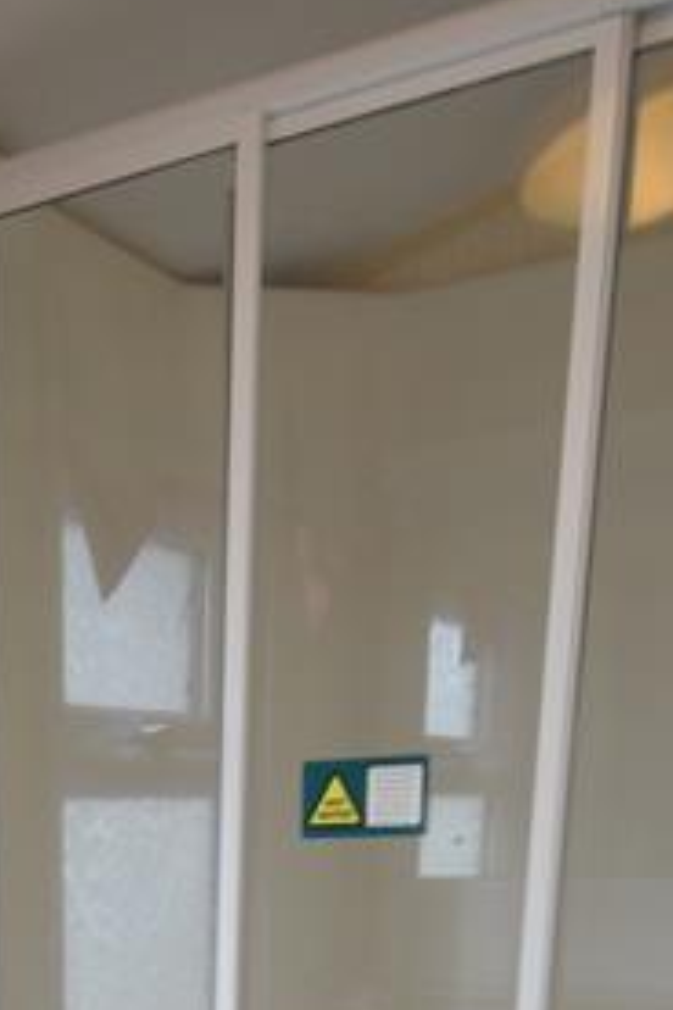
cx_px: 26
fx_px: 1374
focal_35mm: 49
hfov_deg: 26.3
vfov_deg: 32.6
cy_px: 1237
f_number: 4
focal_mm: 10
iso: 200
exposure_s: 1/20
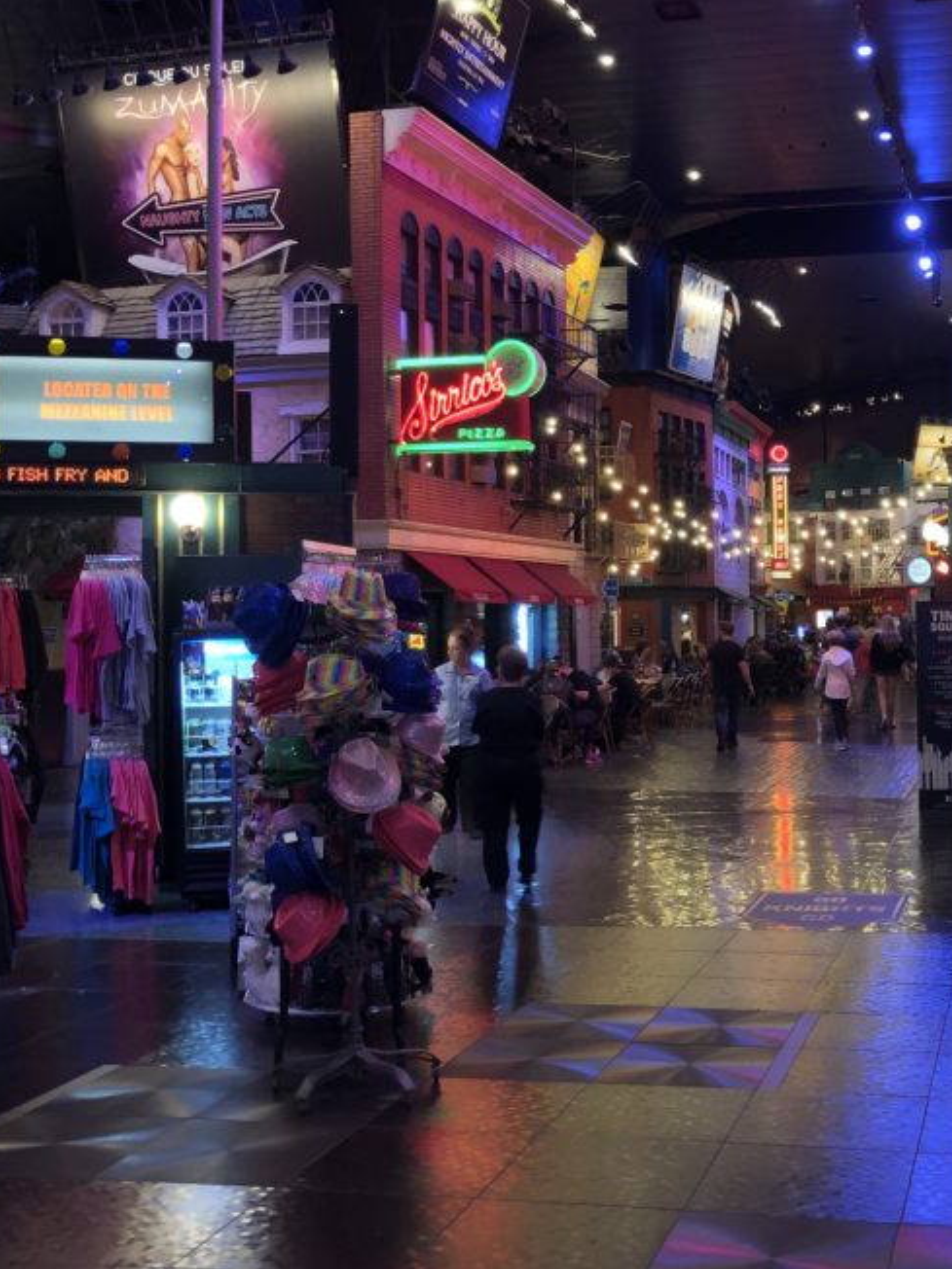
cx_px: 726
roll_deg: +1.4
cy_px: 588
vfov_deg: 42.9
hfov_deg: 32.2
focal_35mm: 44
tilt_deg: +2.4
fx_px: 1613
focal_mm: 3.99
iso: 400
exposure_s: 1/30
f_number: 1.8
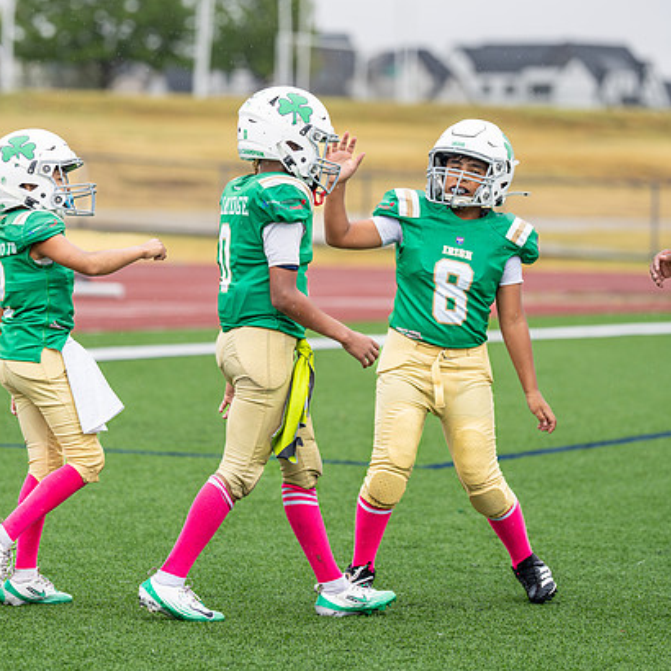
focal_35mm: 213
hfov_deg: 8.2
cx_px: 213
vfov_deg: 8.2
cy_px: 316
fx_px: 4671
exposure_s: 1/1000
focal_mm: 135
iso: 400
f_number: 2.8
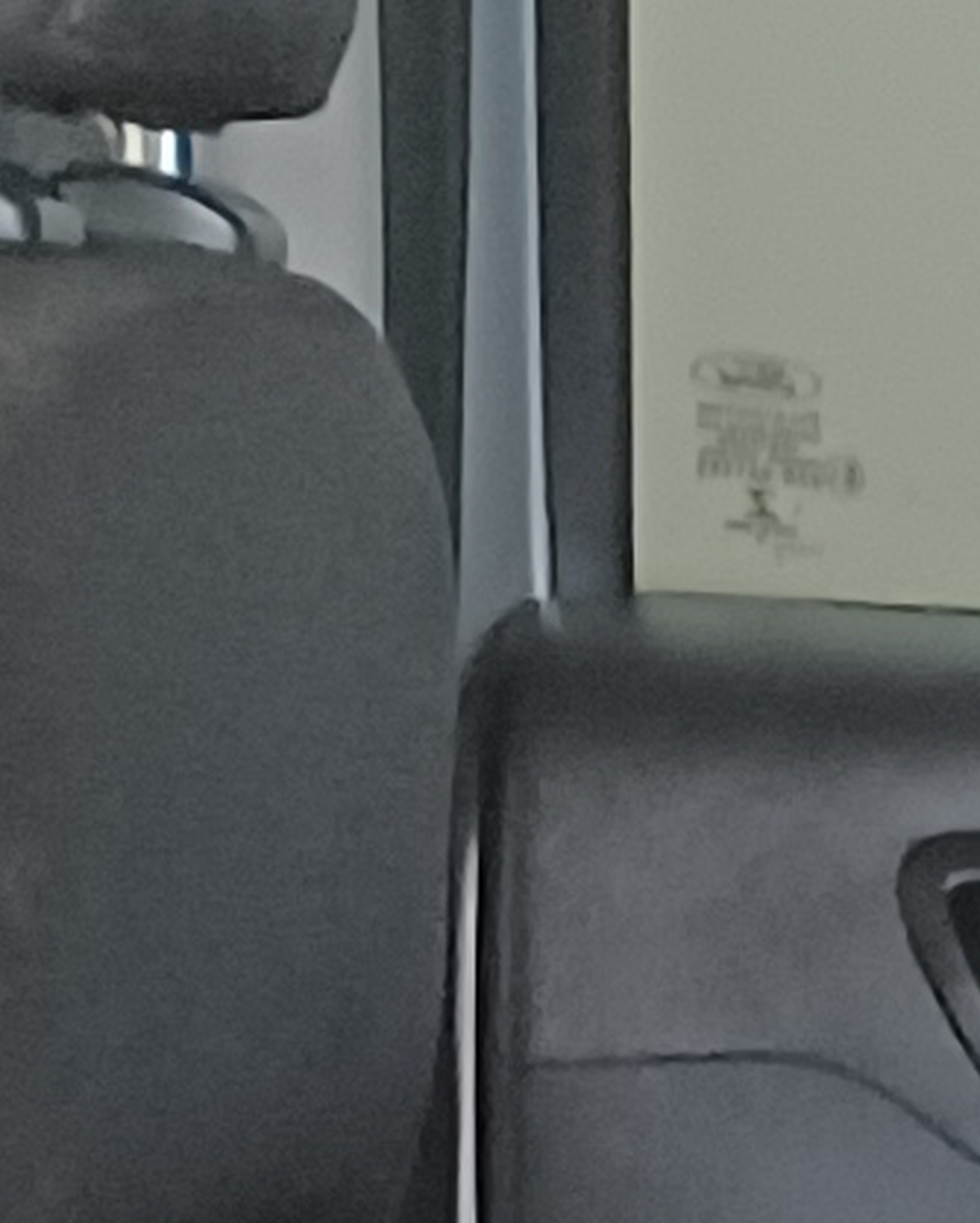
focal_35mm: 234
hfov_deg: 5.5
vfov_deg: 7.7
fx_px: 8478
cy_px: 2971
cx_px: 4252
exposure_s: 1/30
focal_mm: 4.6
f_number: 1.8
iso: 400
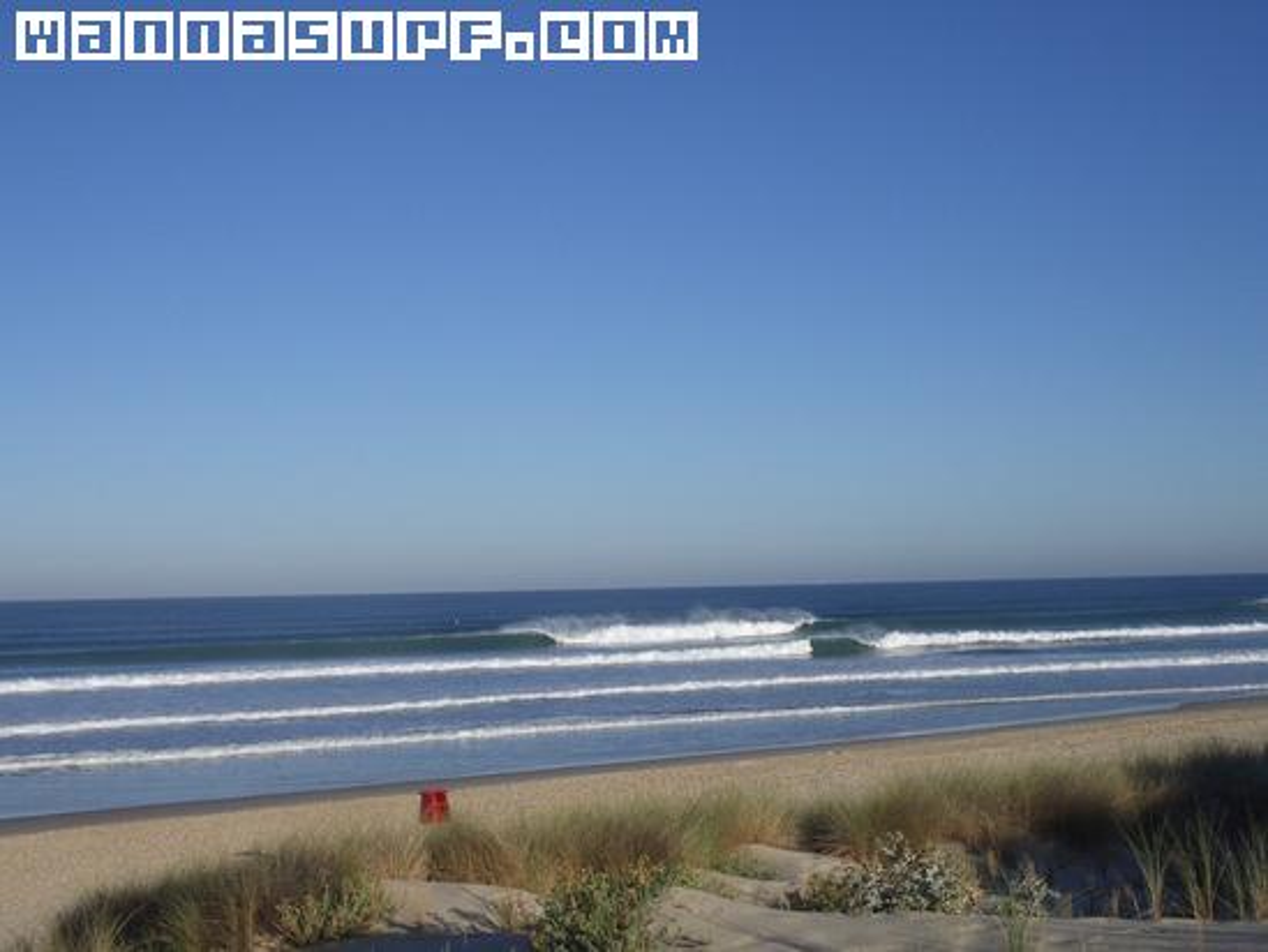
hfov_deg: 38.9
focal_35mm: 49
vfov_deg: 29.7
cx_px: 634
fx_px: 1795
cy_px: 476
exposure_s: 1/640
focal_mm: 8.2
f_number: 5
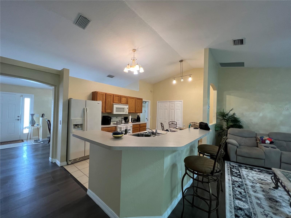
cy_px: 109
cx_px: 146
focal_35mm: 13
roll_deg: -2.5
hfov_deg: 106.2
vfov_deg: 89.9
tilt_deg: +0.6
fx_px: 109
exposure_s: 1/60
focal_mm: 1.57
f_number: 1.8
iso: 160
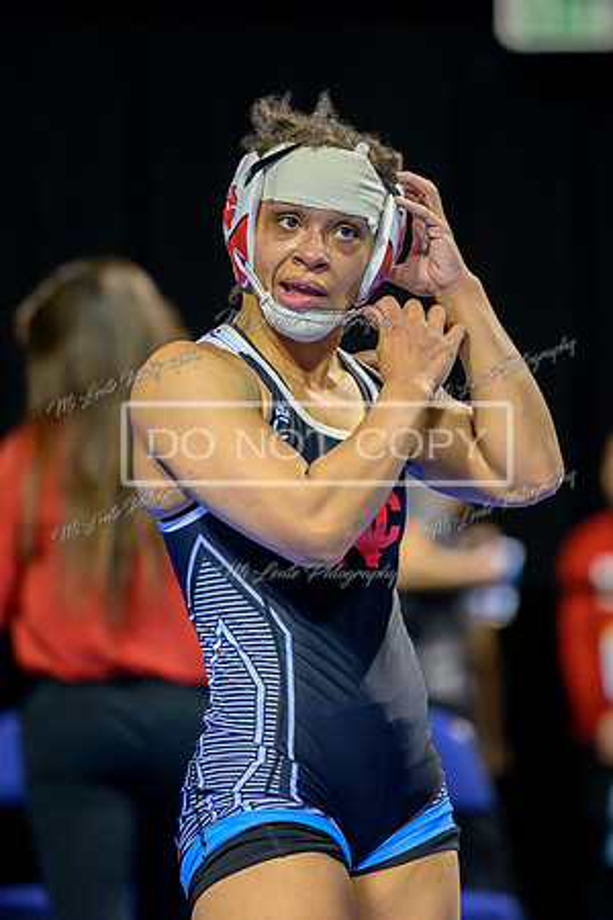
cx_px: 303
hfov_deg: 4.0
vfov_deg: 5.9
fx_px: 8872
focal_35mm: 347
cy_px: 387
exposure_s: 1/800
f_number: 2.8
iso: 2500
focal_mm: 200
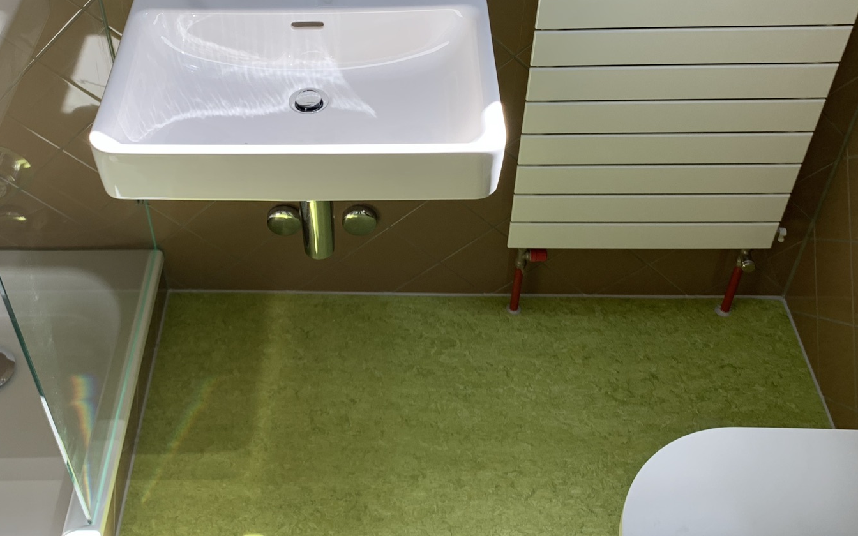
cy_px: 158
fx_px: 982
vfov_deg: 30.2
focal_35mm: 42
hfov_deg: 46.8
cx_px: 323
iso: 25
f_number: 1.8
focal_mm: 4.25
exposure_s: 1/122
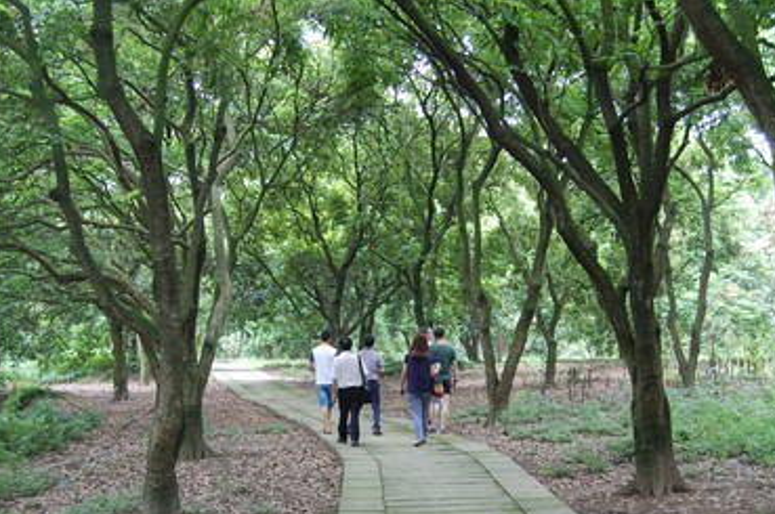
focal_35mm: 61
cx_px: 405
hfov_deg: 32.9
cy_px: 346
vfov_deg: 22.1
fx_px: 1311
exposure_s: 1/60
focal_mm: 30
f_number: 5
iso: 400
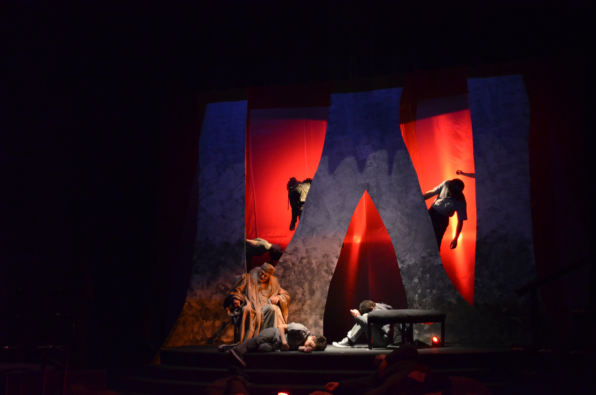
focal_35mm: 51
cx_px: 298
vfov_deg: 26.4
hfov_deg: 39.0
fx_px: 843
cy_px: 198
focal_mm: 34
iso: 3200
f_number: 5
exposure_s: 1/20
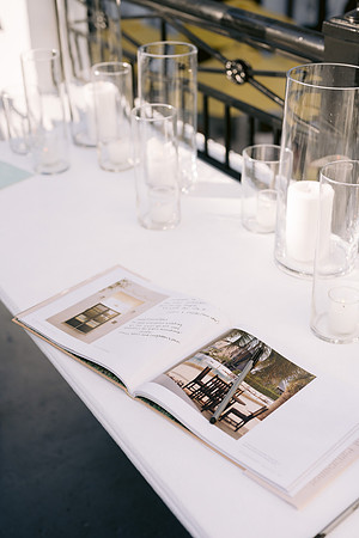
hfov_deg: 27.0
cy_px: 269
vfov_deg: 39.6
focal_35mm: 50
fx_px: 748
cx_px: 180
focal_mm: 50
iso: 160
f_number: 3.2
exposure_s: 1/2000
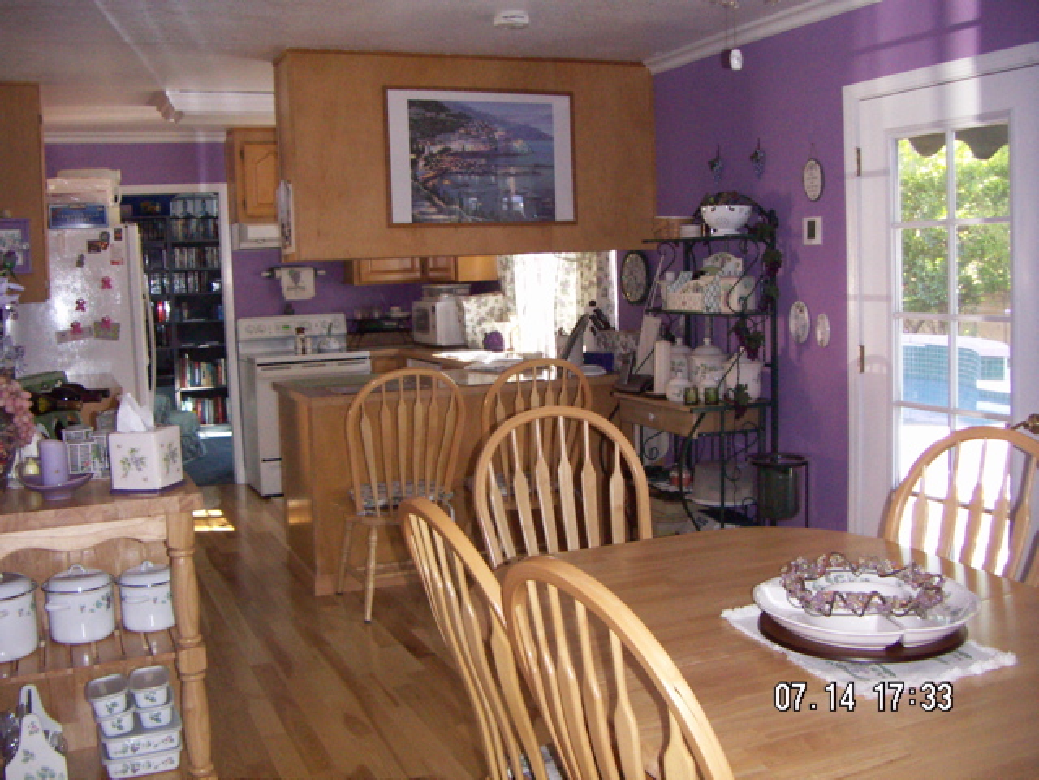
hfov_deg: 51.4
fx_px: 1081
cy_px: 390
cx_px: 520
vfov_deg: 39.7
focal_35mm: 36
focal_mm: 4.7
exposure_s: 1/50
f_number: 2.8
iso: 200
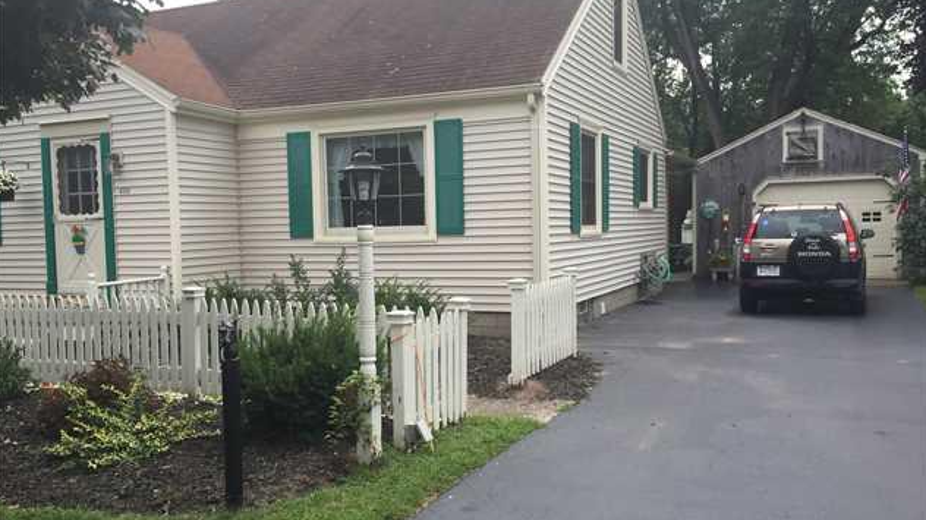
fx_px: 785
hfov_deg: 61.0
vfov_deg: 36.6
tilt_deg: -2.8
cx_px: 463
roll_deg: +0.3
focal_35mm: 32
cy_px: 265
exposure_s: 1/775
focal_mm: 4.15
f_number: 2.2
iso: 32
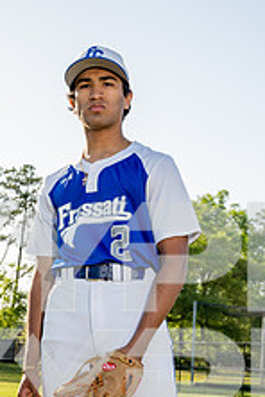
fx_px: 872
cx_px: 106
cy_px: 384
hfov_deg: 17.3
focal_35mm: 79
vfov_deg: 24.6
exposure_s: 1/250
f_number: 8
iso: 200
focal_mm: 39
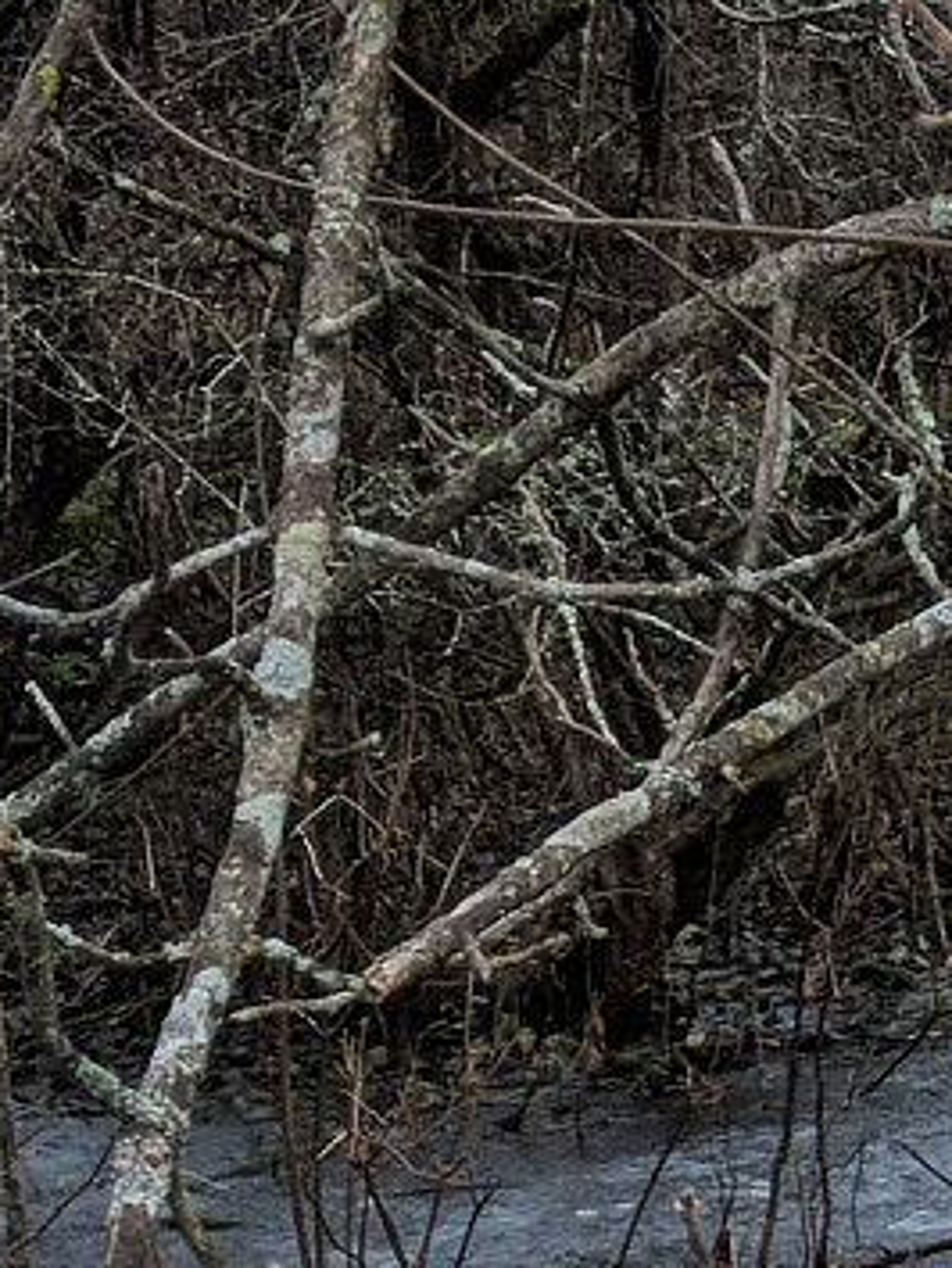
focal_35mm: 122
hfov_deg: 10.8
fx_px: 4468
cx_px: 2108
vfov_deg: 16.0
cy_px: 1100
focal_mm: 4.44
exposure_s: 1/120
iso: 151
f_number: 1.8
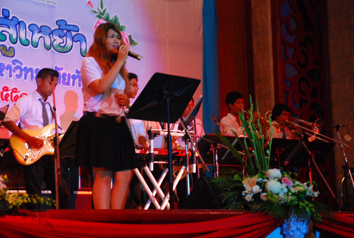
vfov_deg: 13.9
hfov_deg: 20.6
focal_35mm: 99
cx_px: 177
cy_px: 119
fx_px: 975
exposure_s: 1/20
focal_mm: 66
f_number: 5.6
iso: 1000
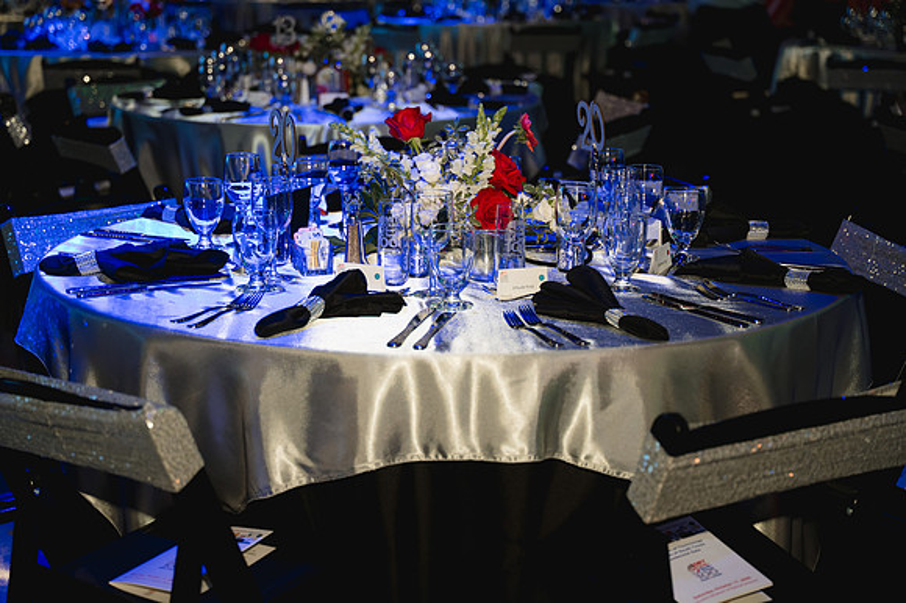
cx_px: 432
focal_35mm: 64
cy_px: 302
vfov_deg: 21.3
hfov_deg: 31.5
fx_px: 1606
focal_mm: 61
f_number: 2.8
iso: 2000
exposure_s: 1/200
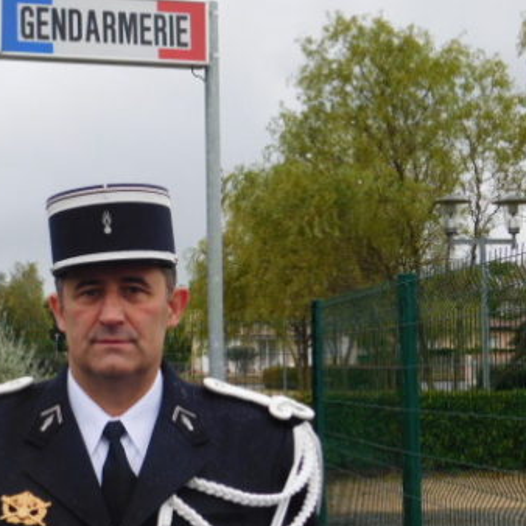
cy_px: 260
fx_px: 1375
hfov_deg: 21.5
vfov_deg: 21.7
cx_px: 148
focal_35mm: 80
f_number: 3.8
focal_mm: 9
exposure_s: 1/50
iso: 125
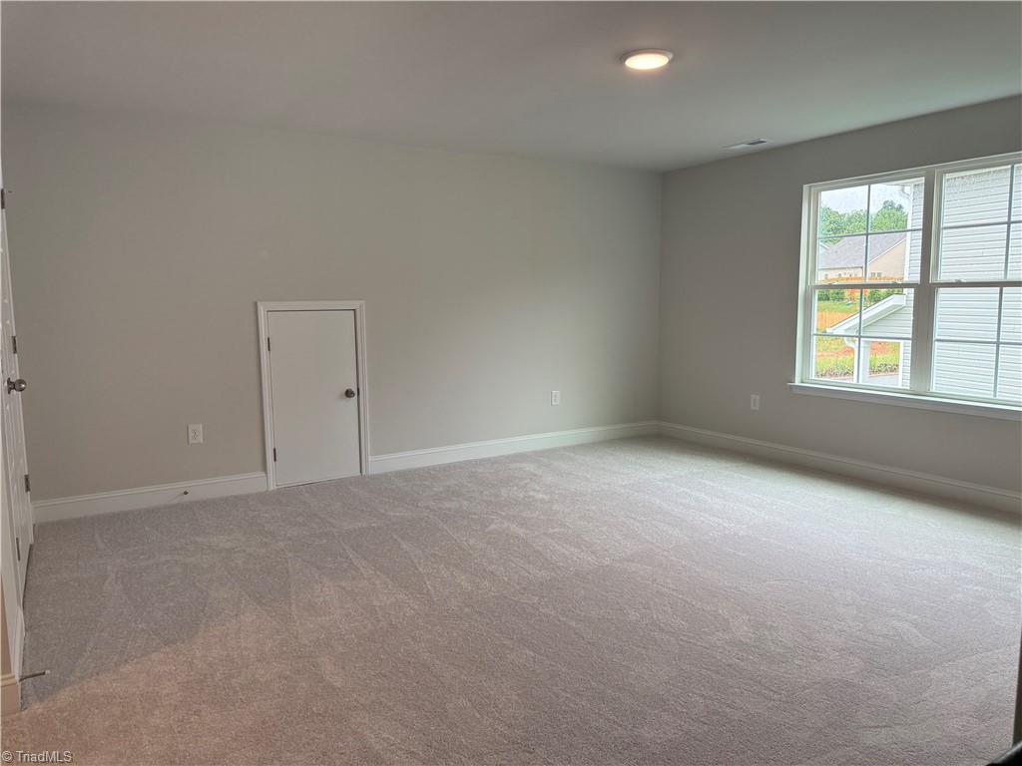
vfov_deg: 56.8
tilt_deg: -5.7
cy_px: 383
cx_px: 511
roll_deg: +0.3
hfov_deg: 71.6
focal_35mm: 24
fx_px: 709
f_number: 1.78
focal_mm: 6.76
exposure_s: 1/230
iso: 160
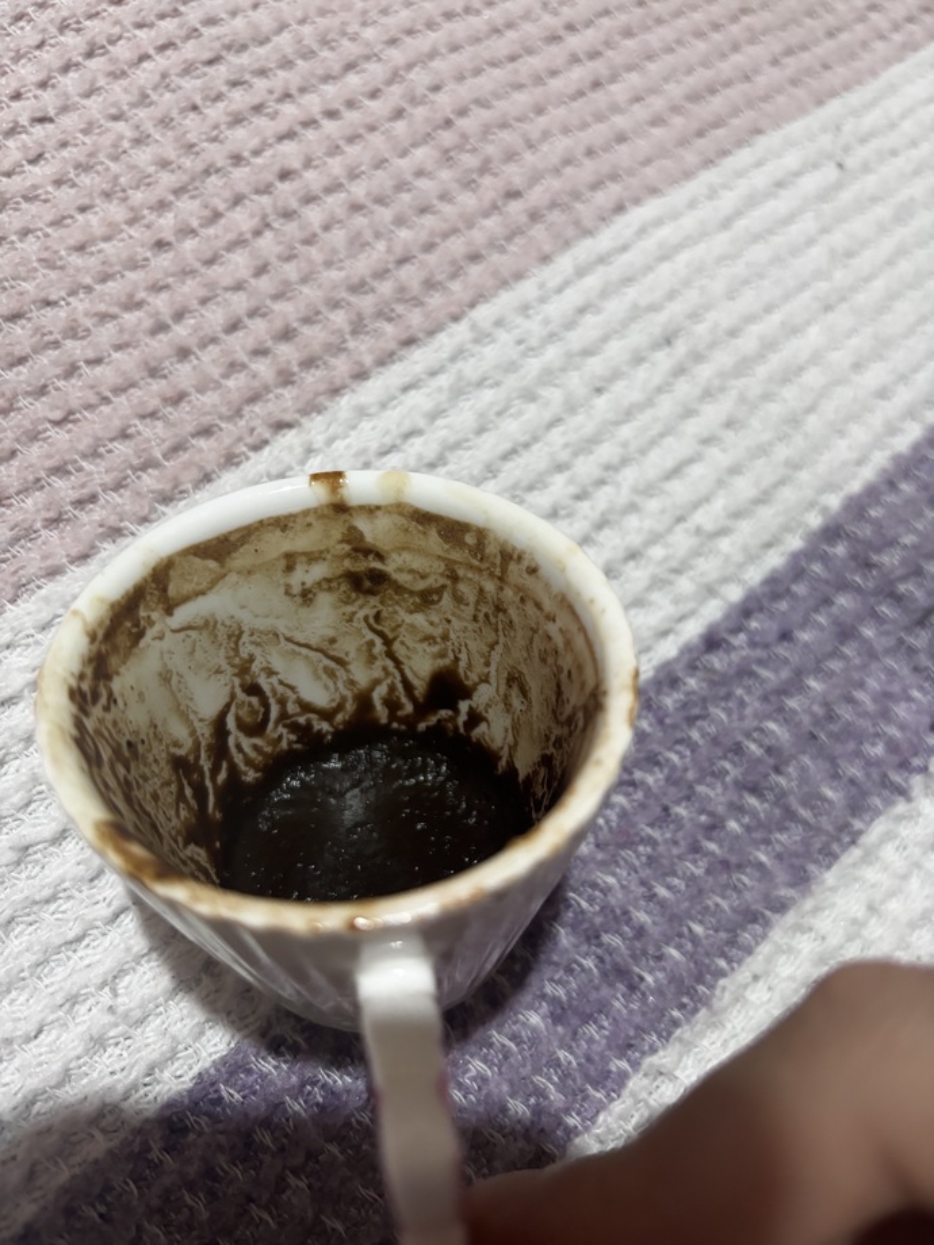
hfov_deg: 53.1
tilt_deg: -66.6
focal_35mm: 26
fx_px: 935
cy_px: 622
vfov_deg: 67.3
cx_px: 467
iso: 400
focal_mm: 5.96
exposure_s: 1/50
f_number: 1.6
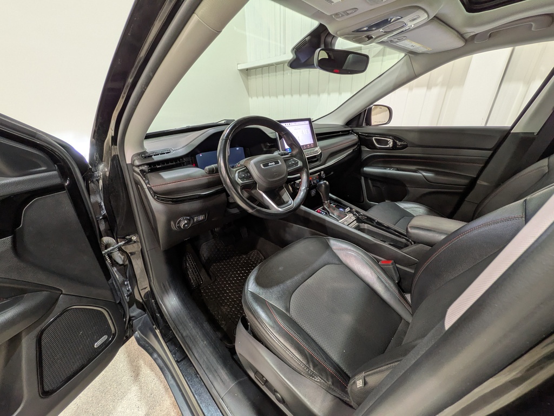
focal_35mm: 14
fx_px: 224
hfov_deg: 102.1
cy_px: 208
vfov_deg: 85.7
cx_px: 277
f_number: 2.2
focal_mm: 1.83
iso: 53
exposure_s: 1/24
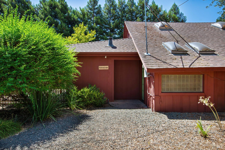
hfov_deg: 81.2
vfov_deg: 59.5
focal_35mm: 21
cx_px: 112
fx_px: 131
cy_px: 75
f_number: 6.3
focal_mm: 14
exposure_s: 1/160
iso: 100
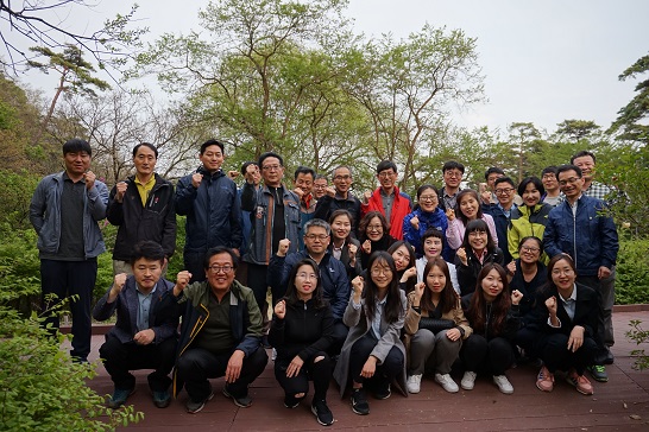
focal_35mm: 30
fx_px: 541
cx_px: 324
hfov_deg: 61.9
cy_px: 216
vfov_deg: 43.6
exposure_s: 1/60
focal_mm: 20
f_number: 4
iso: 125
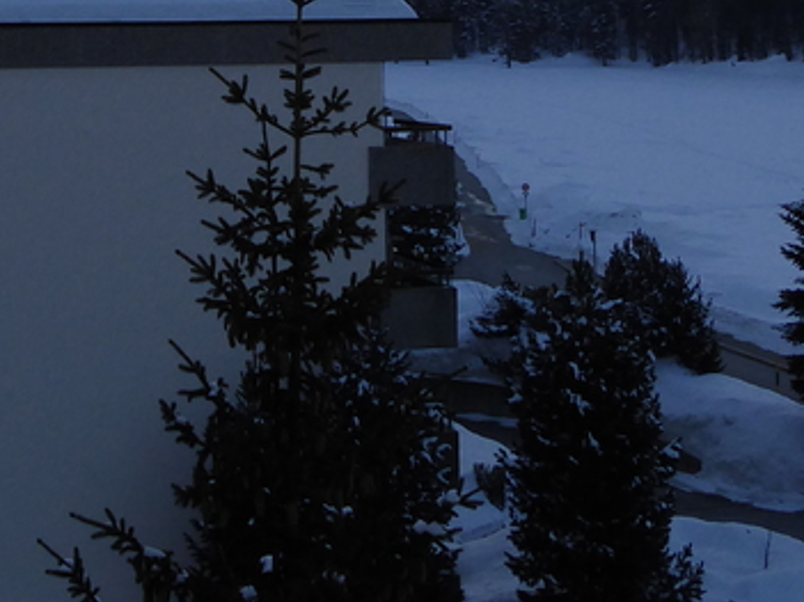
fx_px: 1695
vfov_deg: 19.6
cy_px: 16
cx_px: 160
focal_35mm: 73
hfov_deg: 26.2
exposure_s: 1/500
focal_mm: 4.3
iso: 125
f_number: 3.3
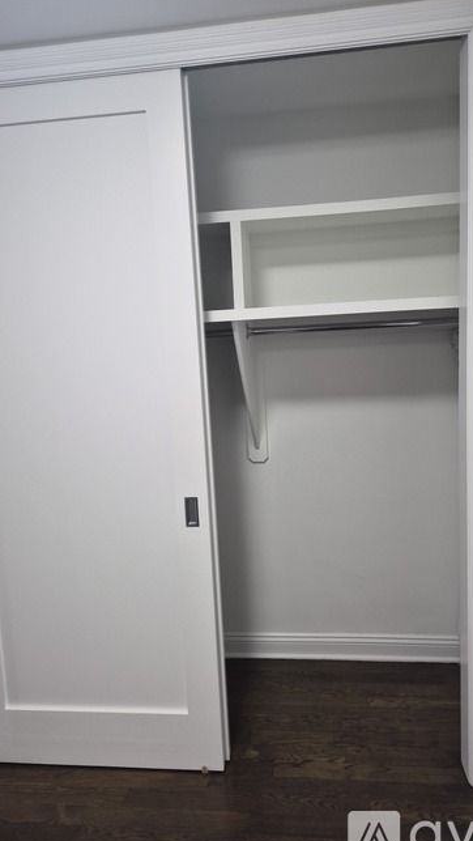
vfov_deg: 71.9
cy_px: 427
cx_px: 233
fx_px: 579
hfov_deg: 44.4
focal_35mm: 26
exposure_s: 1/120
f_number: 1.8
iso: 320
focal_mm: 5.4
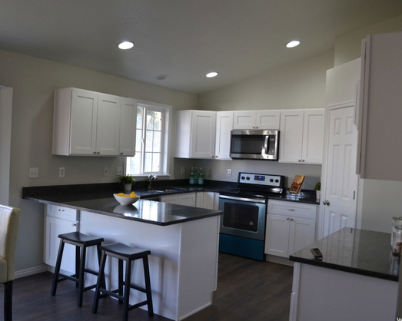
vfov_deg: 47.1
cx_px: 179
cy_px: 160
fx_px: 369
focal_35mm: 31
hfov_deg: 57.1
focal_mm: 18
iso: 400
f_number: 4.5
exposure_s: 1/80
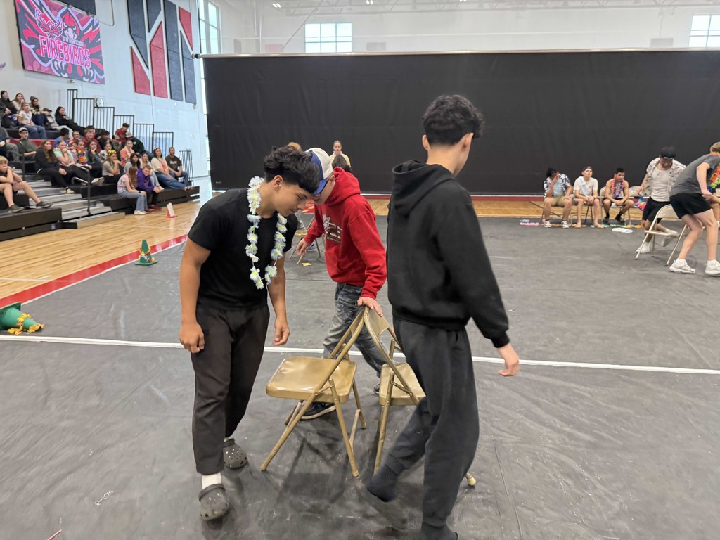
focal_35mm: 24
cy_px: 270
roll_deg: -1.3
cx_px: 360
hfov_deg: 71.6
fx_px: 499
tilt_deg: -12.3
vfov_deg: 56.8
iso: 160
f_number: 1.78
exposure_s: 1/60
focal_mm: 6.76
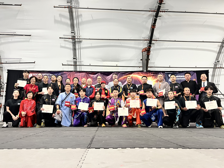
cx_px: 112
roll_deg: -0.4
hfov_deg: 67.3
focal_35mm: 26
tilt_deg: +9.5
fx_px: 168
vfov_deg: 53.1
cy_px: 84
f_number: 1.5
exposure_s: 1/40
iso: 400
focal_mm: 5.7
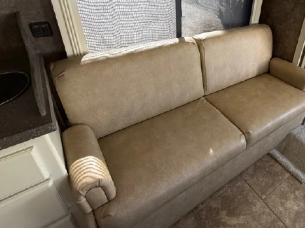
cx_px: 225
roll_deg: -2.7
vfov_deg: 55.4
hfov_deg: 67.5
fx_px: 211
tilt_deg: -29.0
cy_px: 73
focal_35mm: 24
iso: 250
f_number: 2.2
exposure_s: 1/99
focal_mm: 2.22
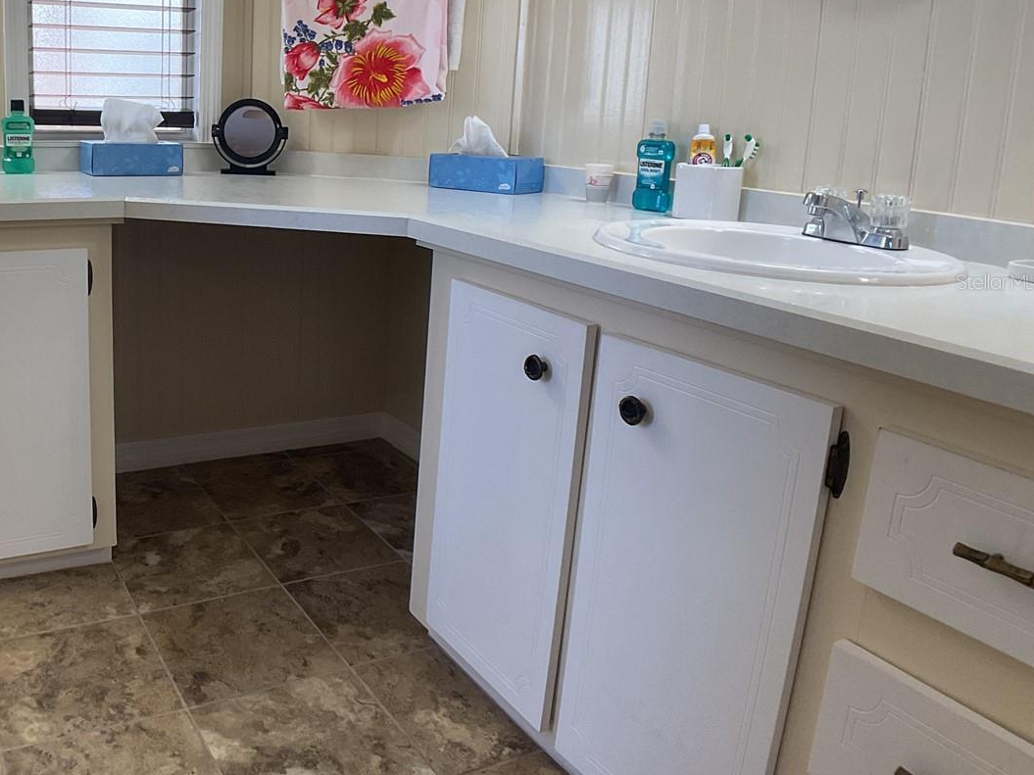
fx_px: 1314
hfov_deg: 41.7
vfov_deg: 32.7
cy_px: 281
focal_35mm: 44
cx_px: 265
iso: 64
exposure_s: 1/120
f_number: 1.8
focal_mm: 3
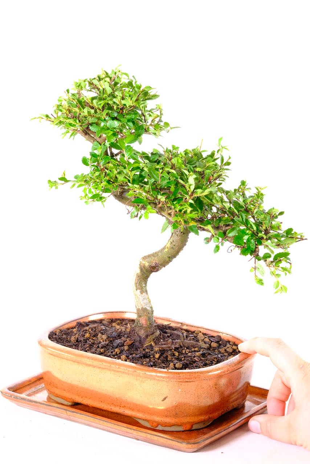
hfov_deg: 13.6
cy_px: 232
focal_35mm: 101
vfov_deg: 20.2
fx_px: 1304
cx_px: 155
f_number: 11
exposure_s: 1/8
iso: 500
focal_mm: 67.1
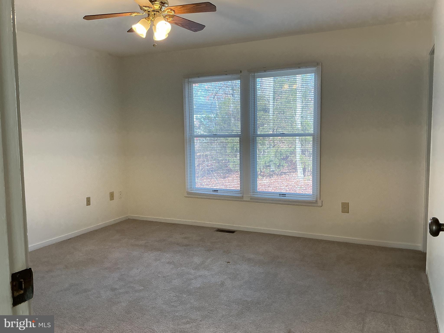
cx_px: 222
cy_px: 166
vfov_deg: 48.2
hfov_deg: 61.7
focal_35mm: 29
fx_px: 372
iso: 50
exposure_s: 1/120
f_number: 1.8
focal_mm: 3
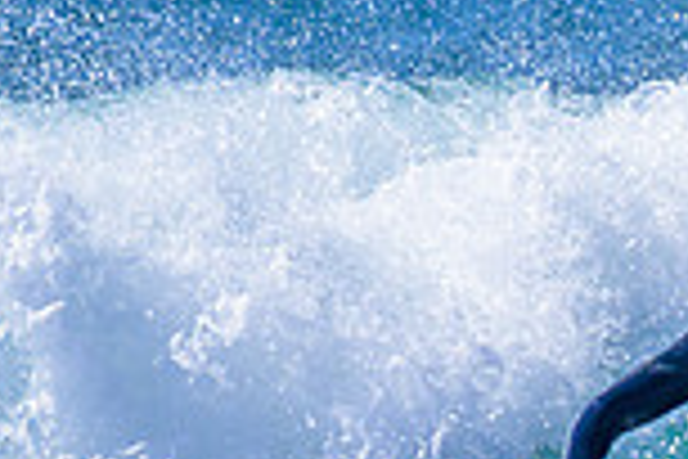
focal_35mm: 3162
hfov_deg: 0.7
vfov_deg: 0.4
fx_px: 60425
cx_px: 1037
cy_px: 532
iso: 900
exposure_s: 1/2000
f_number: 11
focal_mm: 720
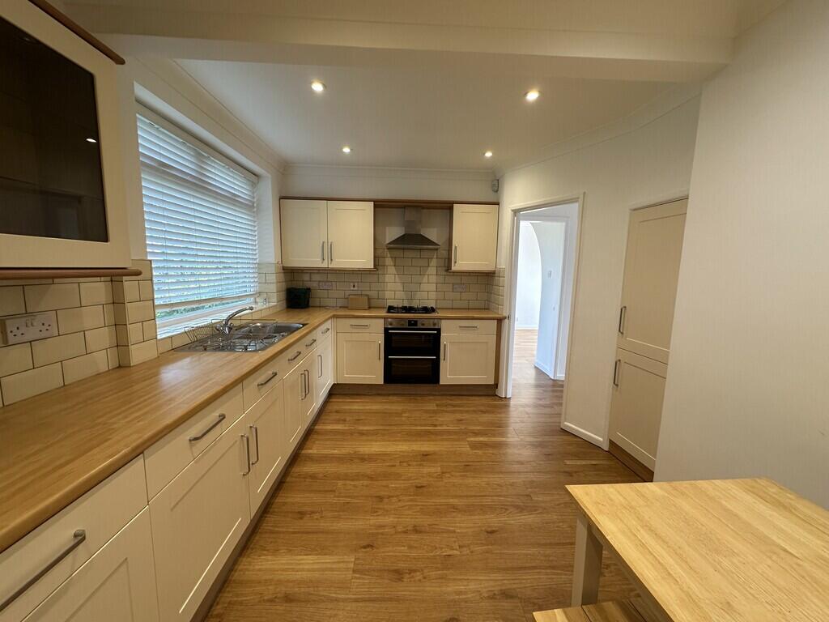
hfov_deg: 102.1
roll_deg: -0.7
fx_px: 335
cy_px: 311
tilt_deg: -6.6
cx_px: 414
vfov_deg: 85.7
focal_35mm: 14
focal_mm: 2.22
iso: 125
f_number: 2.2
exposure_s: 1/100
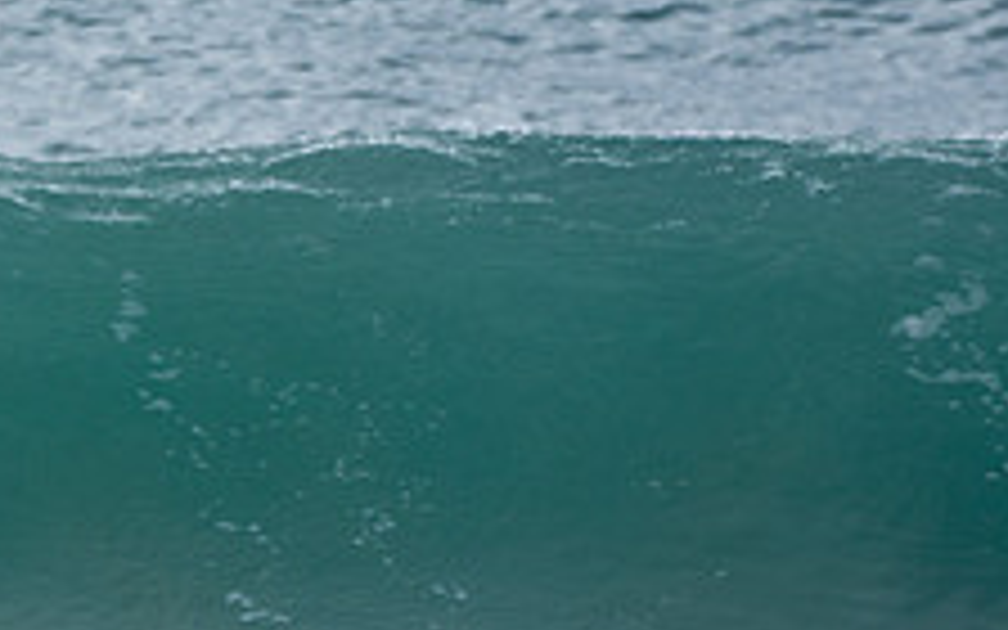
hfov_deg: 1.1
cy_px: 745
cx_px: -86
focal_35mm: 1979
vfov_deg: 0.7
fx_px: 54366
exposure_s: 1/800
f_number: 5.6
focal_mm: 500
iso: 180
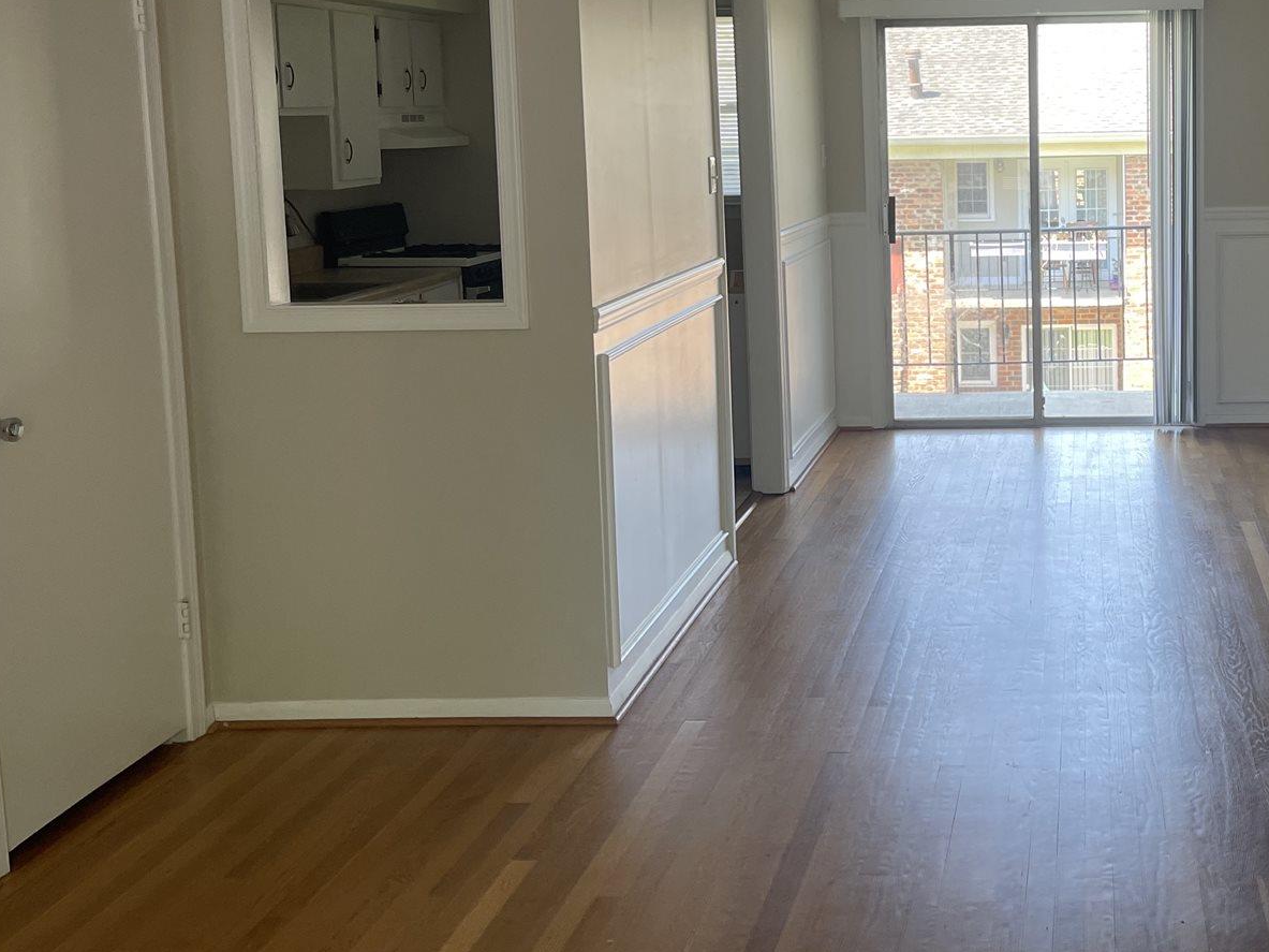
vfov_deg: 31.7
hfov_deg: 40.3
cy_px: 268
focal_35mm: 45
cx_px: 1020
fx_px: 1650
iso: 80
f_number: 1.6
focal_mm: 5.1
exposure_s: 1/120
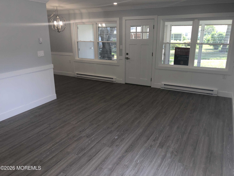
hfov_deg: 63.4
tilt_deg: -17.4
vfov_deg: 49.7
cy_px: 88
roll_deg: +1.7
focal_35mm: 28
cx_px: 117
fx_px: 189
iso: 50
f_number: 1.8
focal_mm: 3.99
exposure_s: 1/120
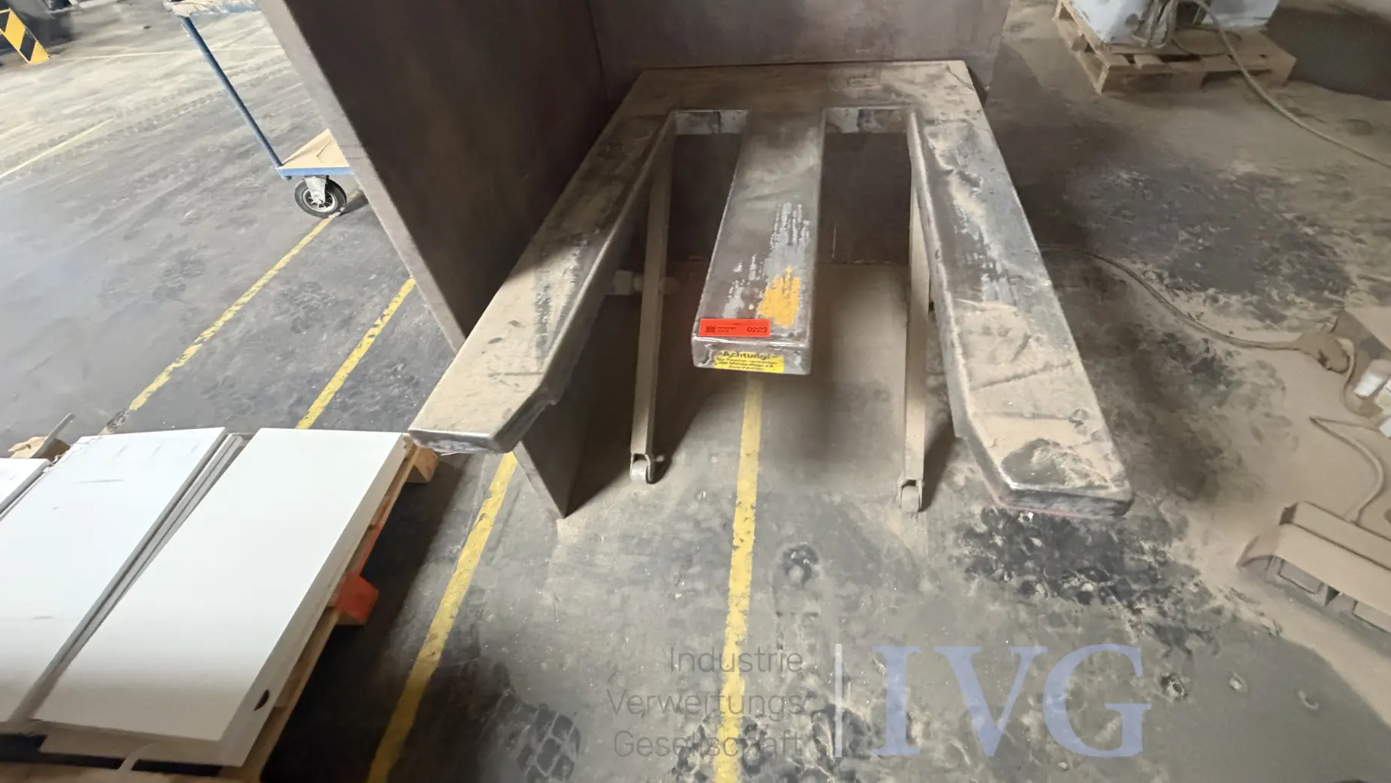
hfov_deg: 99.3
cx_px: 715
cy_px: 319
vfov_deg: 66.6
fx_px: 590
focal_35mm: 16
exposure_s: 1/50
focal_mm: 2.22
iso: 800
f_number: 2.2
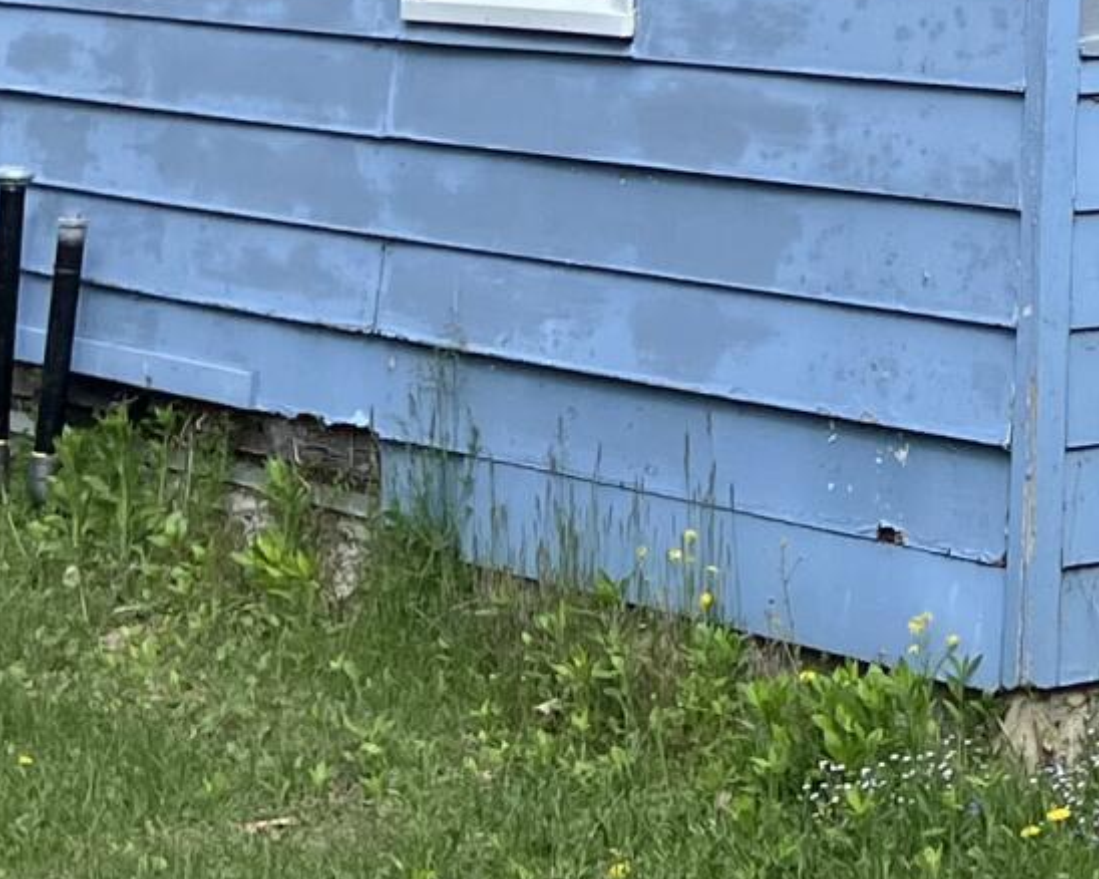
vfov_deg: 10.7
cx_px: 1799
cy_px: -405
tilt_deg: +2.9
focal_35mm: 139
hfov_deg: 12.9
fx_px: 4520
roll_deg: -0.5
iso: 50
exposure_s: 1/3831
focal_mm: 5.7
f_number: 1.5
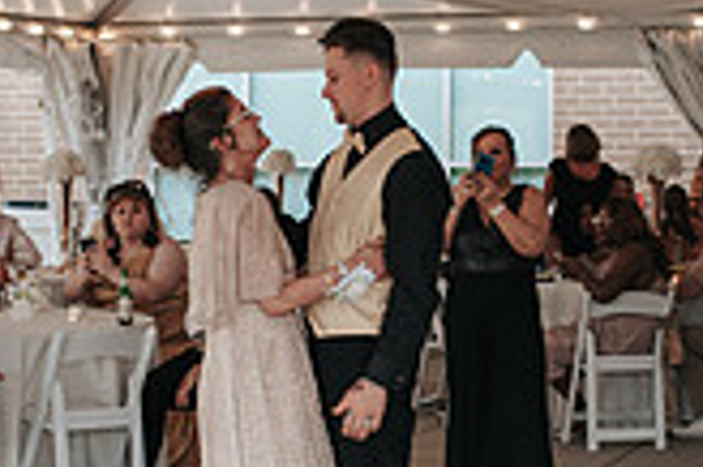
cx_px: 287
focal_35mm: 124
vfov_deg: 11.0
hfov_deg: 16.5
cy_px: 336
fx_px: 2419
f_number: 2.8
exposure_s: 1/160
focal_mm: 35
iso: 250
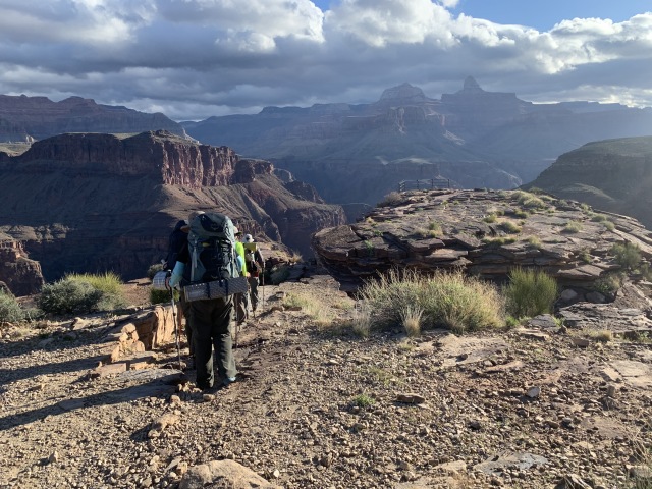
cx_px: 326
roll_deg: +1.9
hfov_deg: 67.3
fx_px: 490
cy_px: 244
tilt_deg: -9.1
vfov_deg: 53.1
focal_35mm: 26
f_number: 1.8
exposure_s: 1/928
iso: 25
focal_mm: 4.25
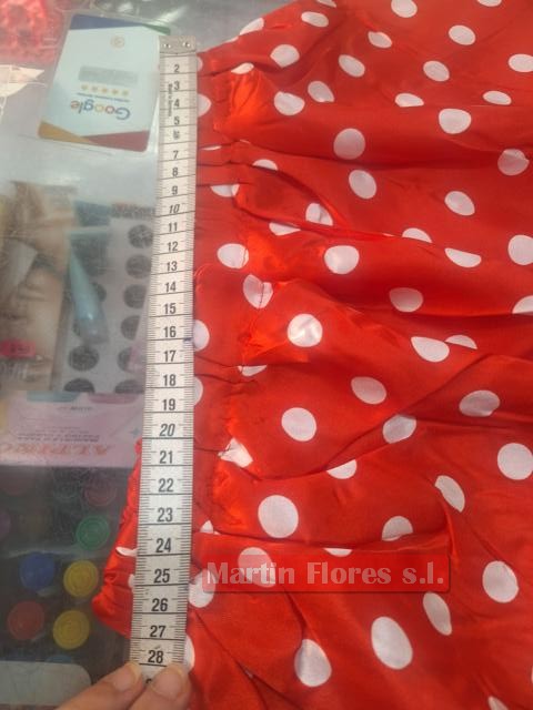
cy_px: 355
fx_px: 472
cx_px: 266
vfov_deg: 73.9
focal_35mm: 23
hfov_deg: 58.9
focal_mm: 5.54
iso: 100
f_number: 1.8
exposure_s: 1/40
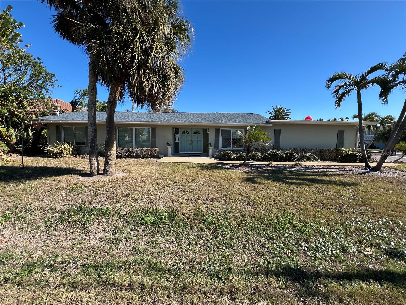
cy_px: 152
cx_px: 203
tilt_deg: -4.8
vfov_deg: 89.9
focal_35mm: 13
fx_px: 152
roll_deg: -0.7
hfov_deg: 106.2
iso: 32
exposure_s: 1/664
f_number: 1.8
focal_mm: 1.57
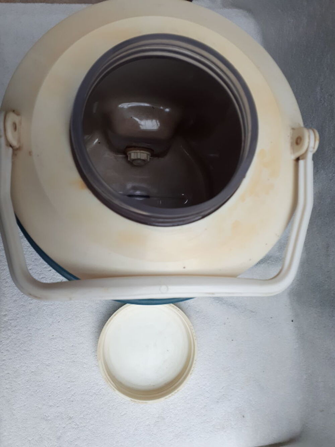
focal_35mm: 27
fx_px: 348
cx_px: 168
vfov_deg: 65.3
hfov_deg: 51.4
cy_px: 224
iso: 100
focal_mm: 3.6
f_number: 1.9
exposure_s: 1/33
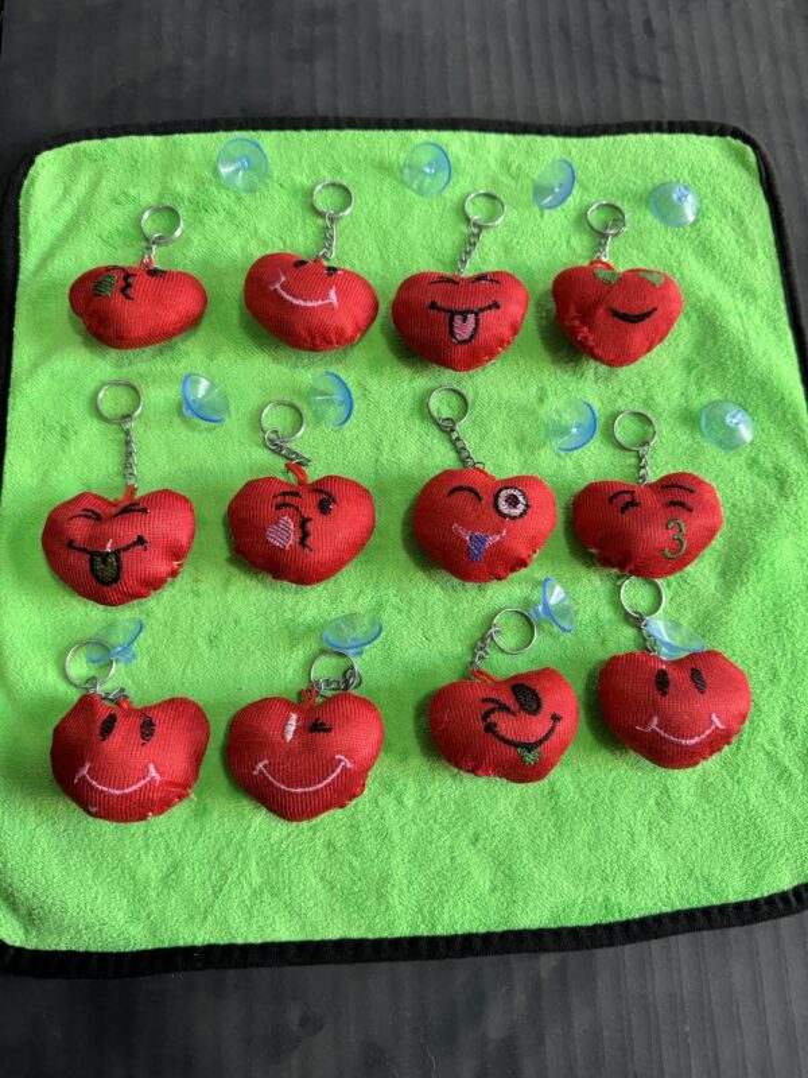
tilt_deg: -76.2
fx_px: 747
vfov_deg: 71.6
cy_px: 539
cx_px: 404
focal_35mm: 24
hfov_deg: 56.8
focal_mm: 6.76
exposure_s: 1/100
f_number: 1.78
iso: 100
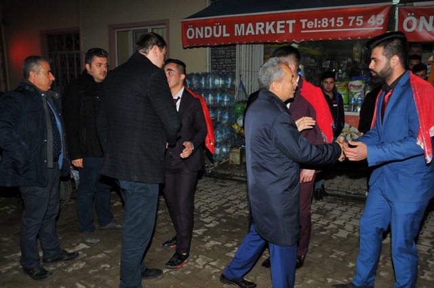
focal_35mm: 30
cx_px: 217
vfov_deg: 43.5
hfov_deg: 62.0
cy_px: 144
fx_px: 361
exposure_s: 1/60
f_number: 6.3
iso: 640
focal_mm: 20
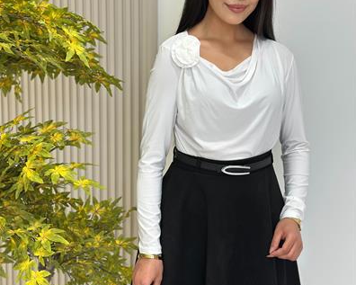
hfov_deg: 30.0
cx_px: 179
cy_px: 121
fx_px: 664
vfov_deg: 24.2
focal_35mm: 63
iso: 64
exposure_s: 1/149
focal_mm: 6.86
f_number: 1.78
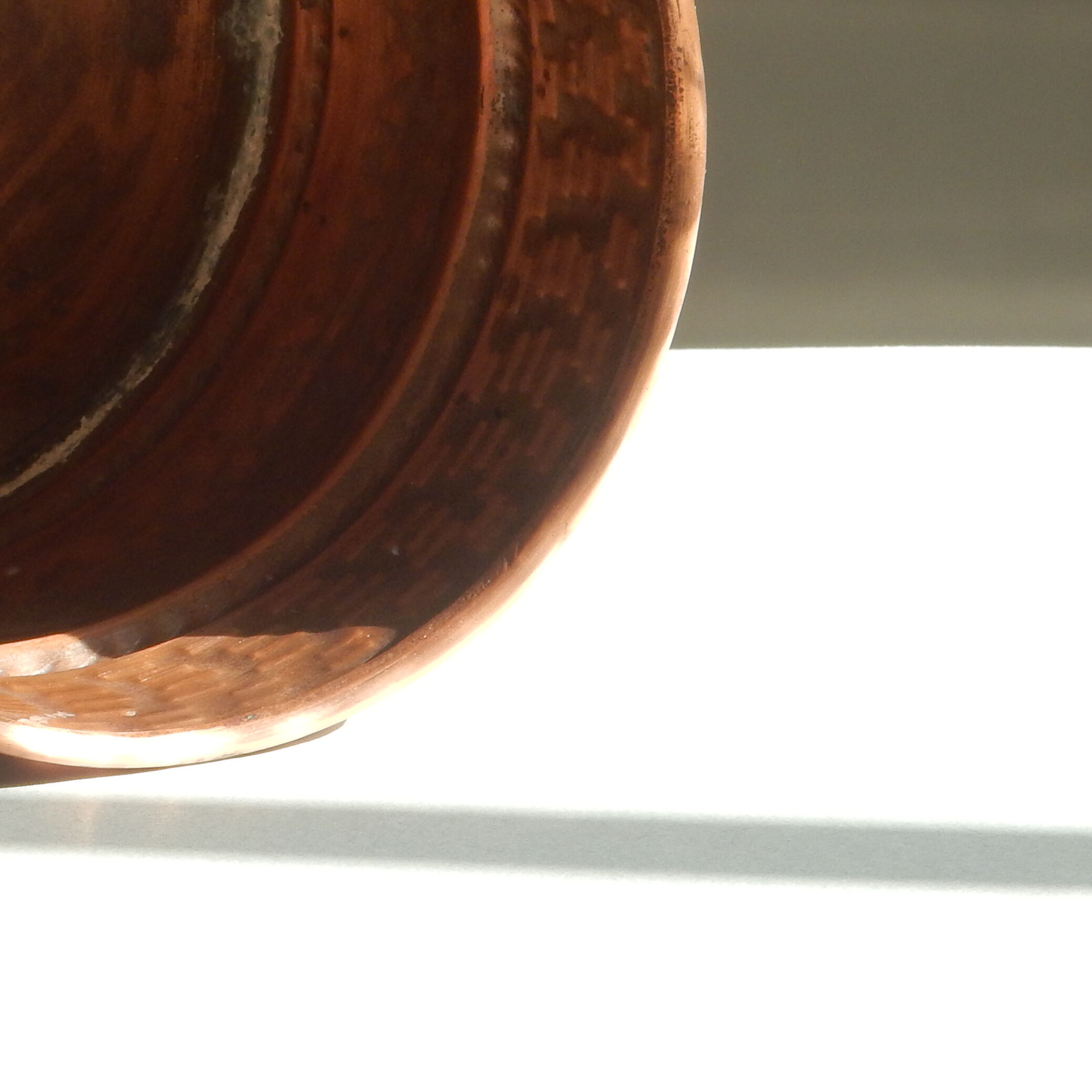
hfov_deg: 6.4
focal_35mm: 273
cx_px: 42
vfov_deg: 6.4
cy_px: 210
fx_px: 9743
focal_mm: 24.7
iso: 125
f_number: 6
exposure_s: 1/100
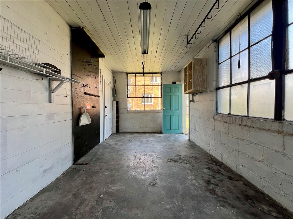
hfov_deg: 106.2
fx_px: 110
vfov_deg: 89.9
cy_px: 110
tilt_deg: -0.7
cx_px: 146
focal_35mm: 13
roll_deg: -0.7
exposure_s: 1/99
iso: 40
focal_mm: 1.57
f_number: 1.8
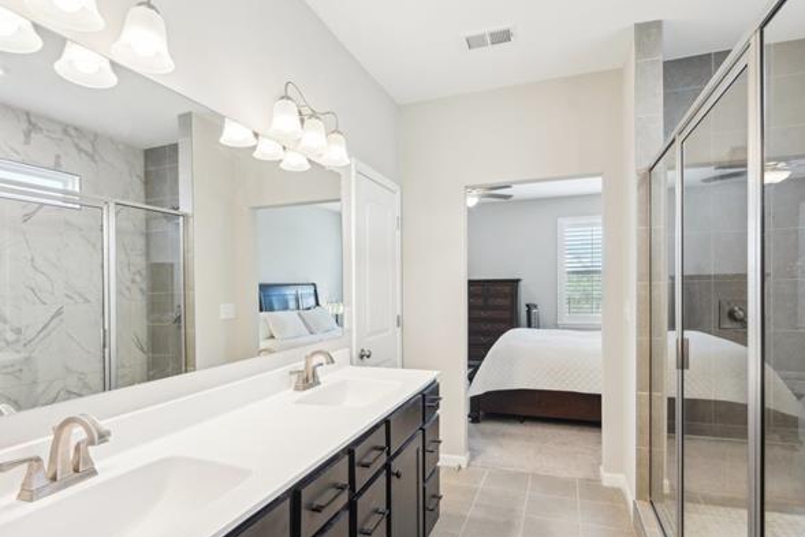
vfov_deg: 64.4
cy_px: 295
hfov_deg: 86.9
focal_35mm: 19
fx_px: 425
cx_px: 394
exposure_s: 1/10
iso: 320
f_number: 8
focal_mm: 14
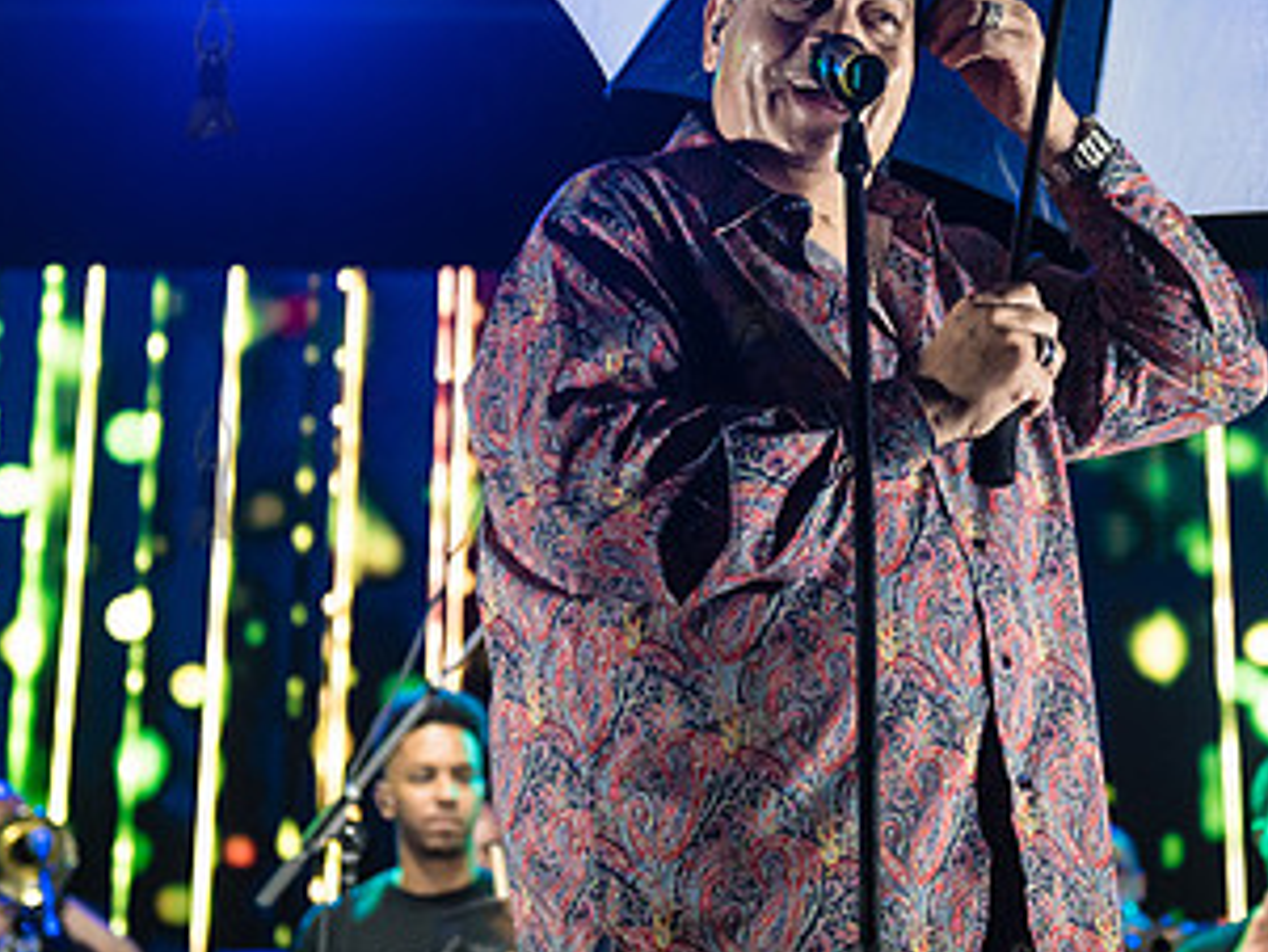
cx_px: 754
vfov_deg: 15.2
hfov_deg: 20.2
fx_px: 3555
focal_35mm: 97
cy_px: 267
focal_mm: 52
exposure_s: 1/200
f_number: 3.2
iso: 3200
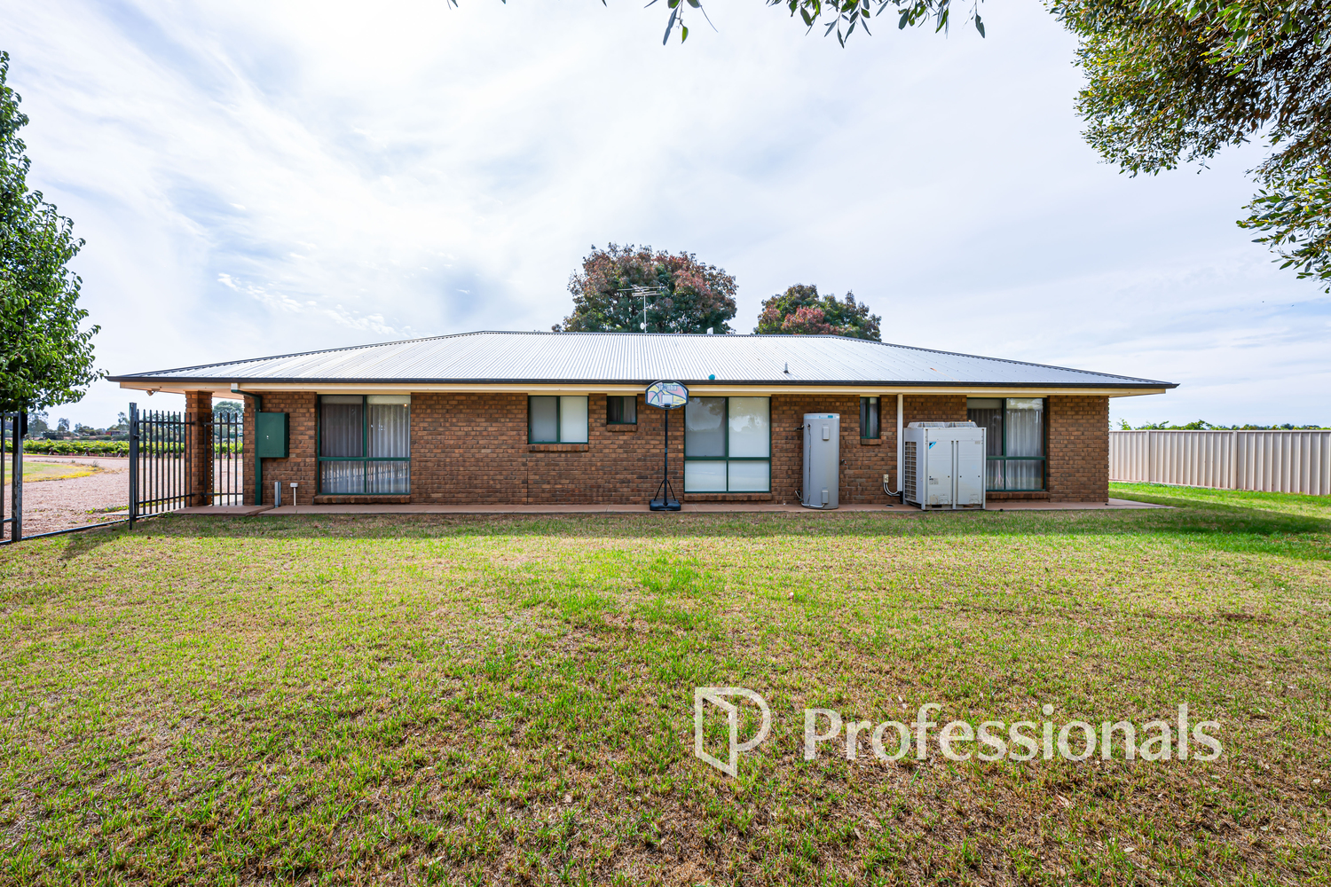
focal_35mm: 14
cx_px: 666
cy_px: 444
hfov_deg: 102.3
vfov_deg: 79.2
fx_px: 536
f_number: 8
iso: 100
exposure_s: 1/80
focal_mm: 14.5
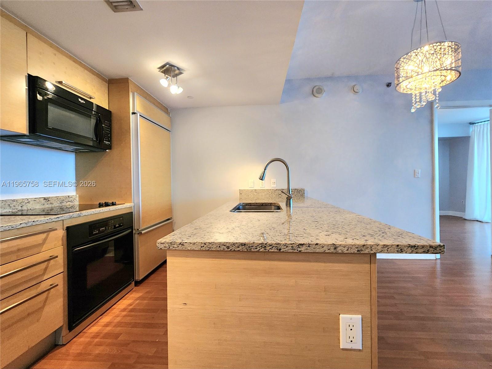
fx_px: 185
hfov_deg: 106.2
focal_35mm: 13
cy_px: 184
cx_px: 246
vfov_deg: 89.9
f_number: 2.2
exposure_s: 1/30
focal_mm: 2.2
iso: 320
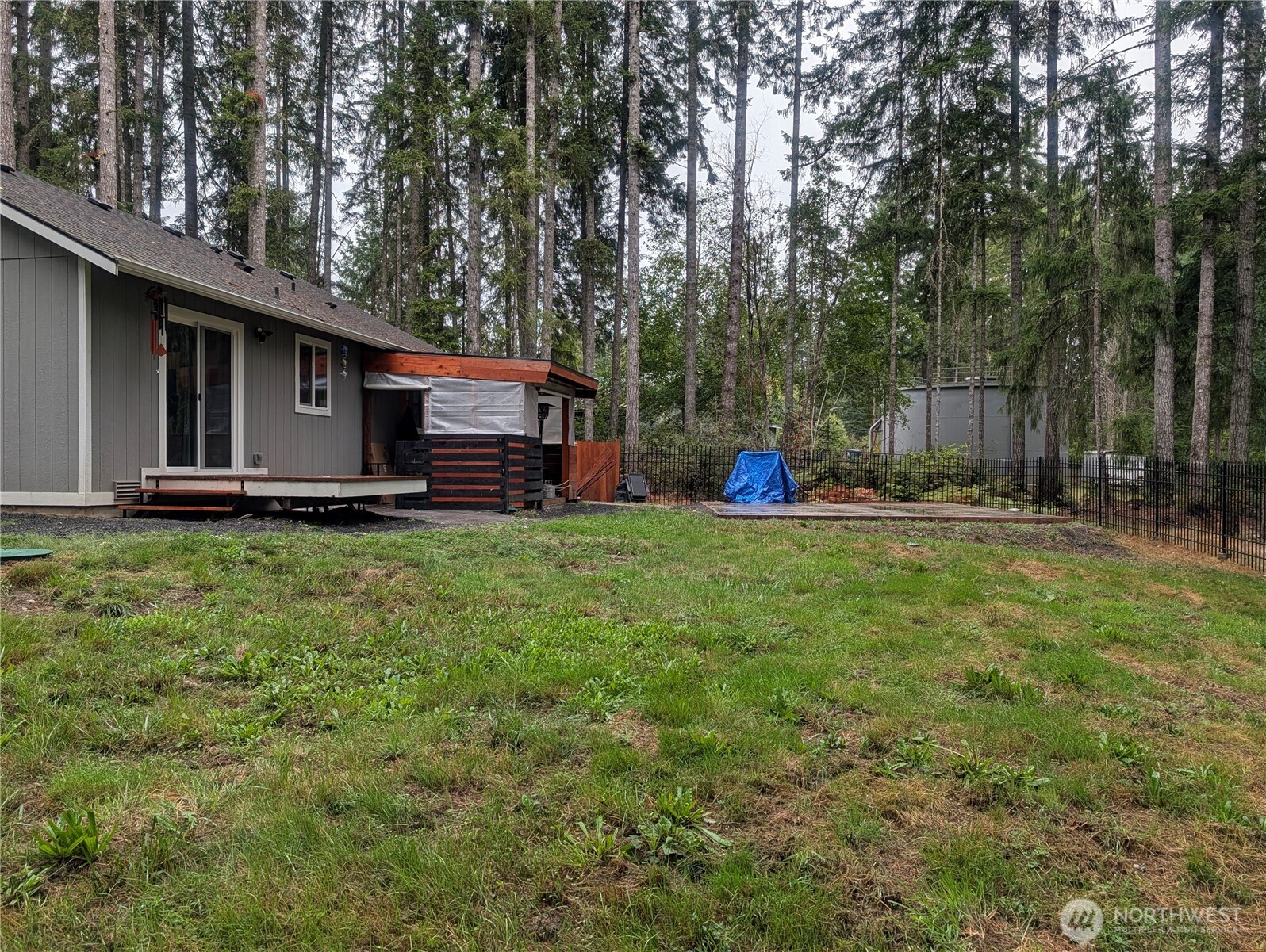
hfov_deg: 71.5
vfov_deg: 56.9
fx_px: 879
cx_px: 633
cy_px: 476
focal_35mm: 24
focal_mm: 6.9
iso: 18
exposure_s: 1/598
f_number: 1.68
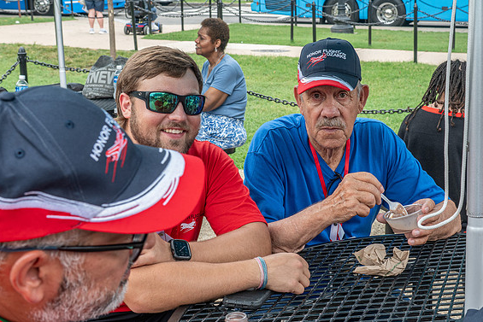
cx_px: 304
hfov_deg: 36.0
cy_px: 107
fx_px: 738
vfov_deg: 24.5
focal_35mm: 55
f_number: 7.1
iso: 450
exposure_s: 1/125
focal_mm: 38
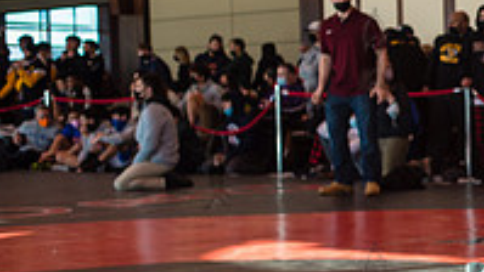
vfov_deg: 11.3
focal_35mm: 107
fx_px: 1373
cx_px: 686
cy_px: 166
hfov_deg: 18.2
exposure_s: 1/400
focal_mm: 35
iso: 400
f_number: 3.5
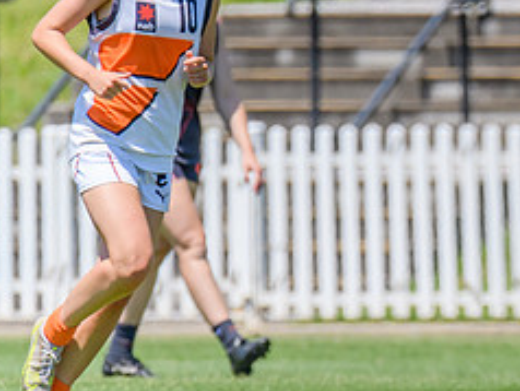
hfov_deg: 1.1
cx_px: 756
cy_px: 115
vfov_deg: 0.8
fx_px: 26781
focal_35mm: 1781
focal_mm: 600
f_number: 8
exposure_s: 1/2000
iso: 800
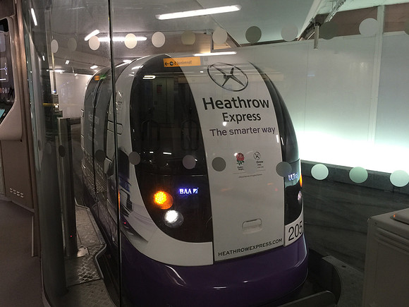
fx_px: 343
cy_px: 154
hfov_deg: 61.7
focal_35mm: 29
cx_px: 204
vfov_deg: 48.2
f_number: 2.2
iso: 64
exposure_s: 1/15
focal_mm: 4.15
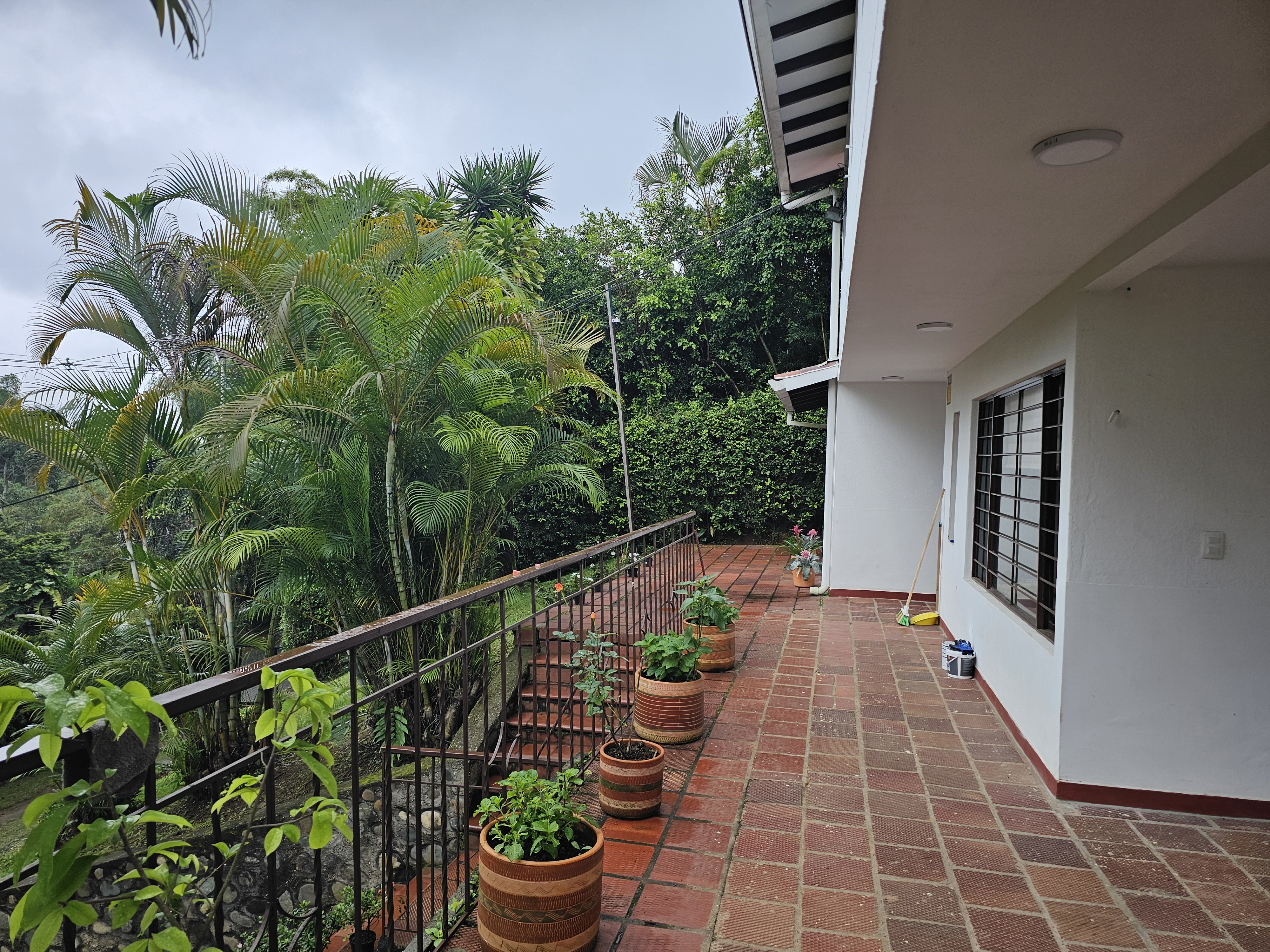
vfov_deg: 58.9
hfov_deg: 73.9
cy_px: 476
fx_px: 844
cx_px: 635
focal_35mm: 23
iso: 40
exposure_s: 1/180
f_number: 1.7
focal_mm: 6.3
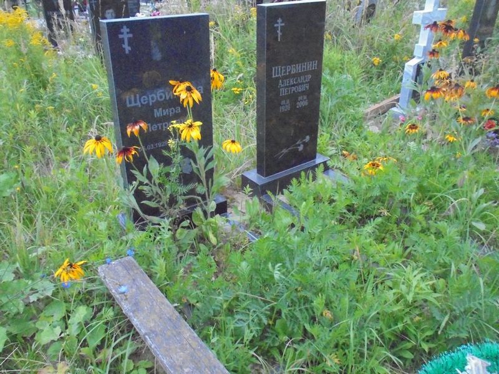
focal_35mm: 29
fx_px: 418
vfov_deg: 48.2
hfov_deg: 61.7
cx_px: 250
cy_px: 187
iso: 1000
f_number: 3.7
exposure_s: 1/125
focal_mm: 5.3
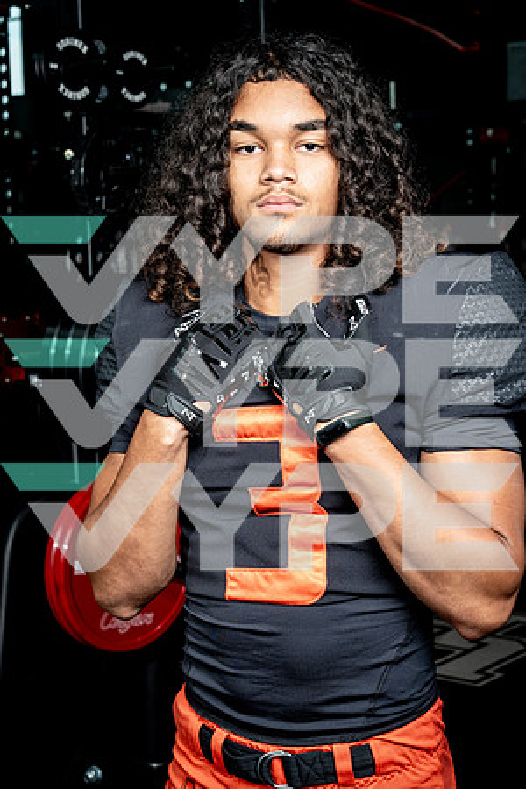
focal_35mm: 70
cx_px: 263
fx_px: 1534
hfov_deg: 19.5
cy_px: 394
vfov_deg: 28.8
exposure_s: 1/250
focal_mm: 70
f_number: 9
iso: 640
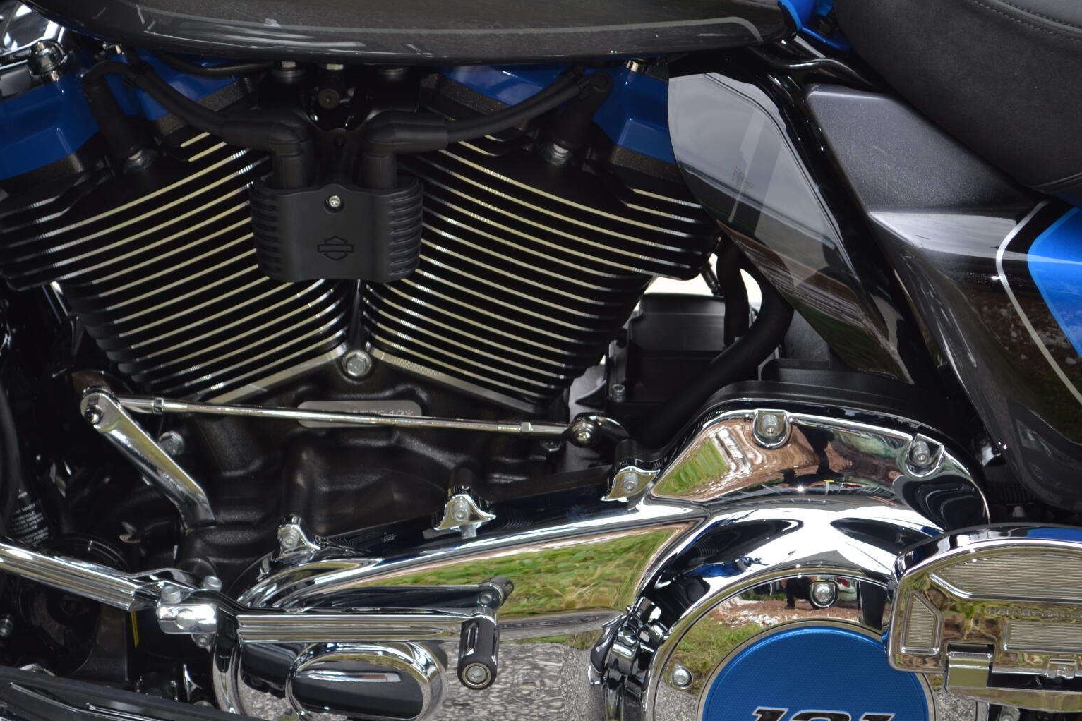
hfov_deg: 19.0
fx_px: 3235
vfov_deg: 12.7
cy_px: 450
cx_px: 505
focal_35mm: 108
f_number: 5.6
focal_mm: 55
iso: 100
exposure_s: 1/125
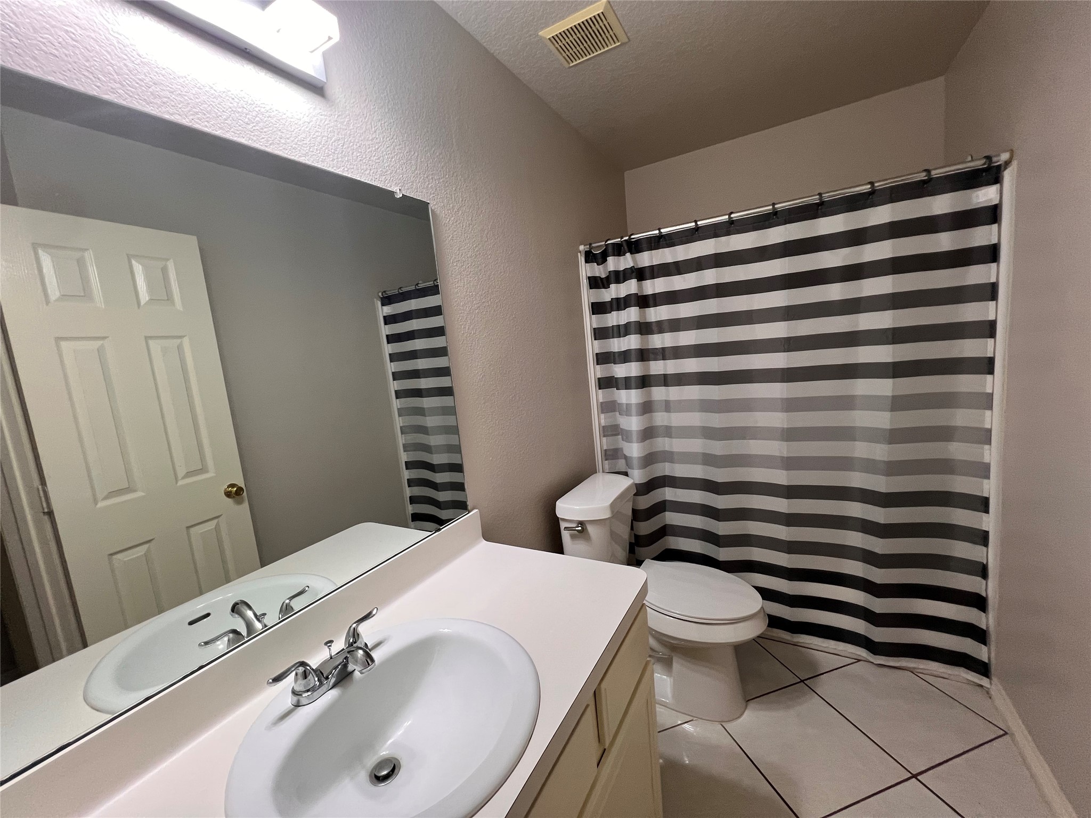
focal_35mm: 13
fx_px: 410
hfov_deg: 106.2
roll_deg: +5.6
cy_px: 409
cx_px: 546
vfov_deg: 89.9
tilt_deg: -7.3
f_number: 1.8
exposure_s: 1/60
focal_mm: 1.57
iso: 200
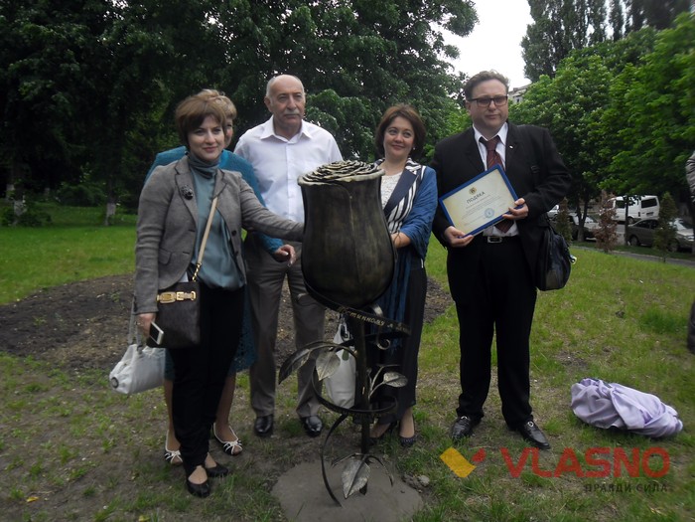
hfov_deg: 56.8
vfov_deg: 44.2
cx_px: 348
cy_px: 261
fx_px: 642
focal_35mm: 32
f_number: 3.7
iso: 80
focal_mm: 5.7
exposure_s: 1/107
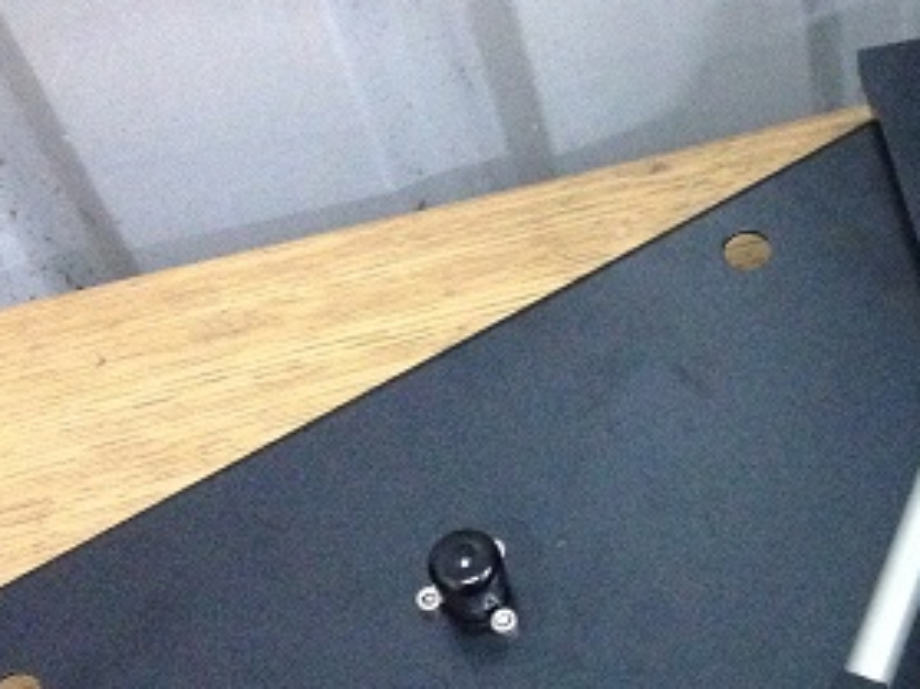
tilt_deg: -55.5
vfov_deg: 17.9
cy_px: 501
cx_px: 852
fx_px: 2178
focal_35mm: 82
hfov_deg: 23.1
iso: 800
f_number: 2.4
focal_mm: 4.28
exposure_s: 1/17
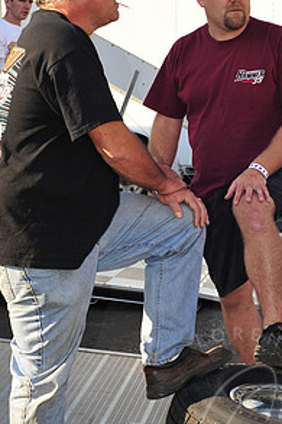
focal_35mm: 99
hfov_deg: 13.7
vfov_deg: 20.6
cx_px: 239
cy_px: 204
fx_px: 1165
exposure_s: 1/250
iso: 320
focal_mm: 50
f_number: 10
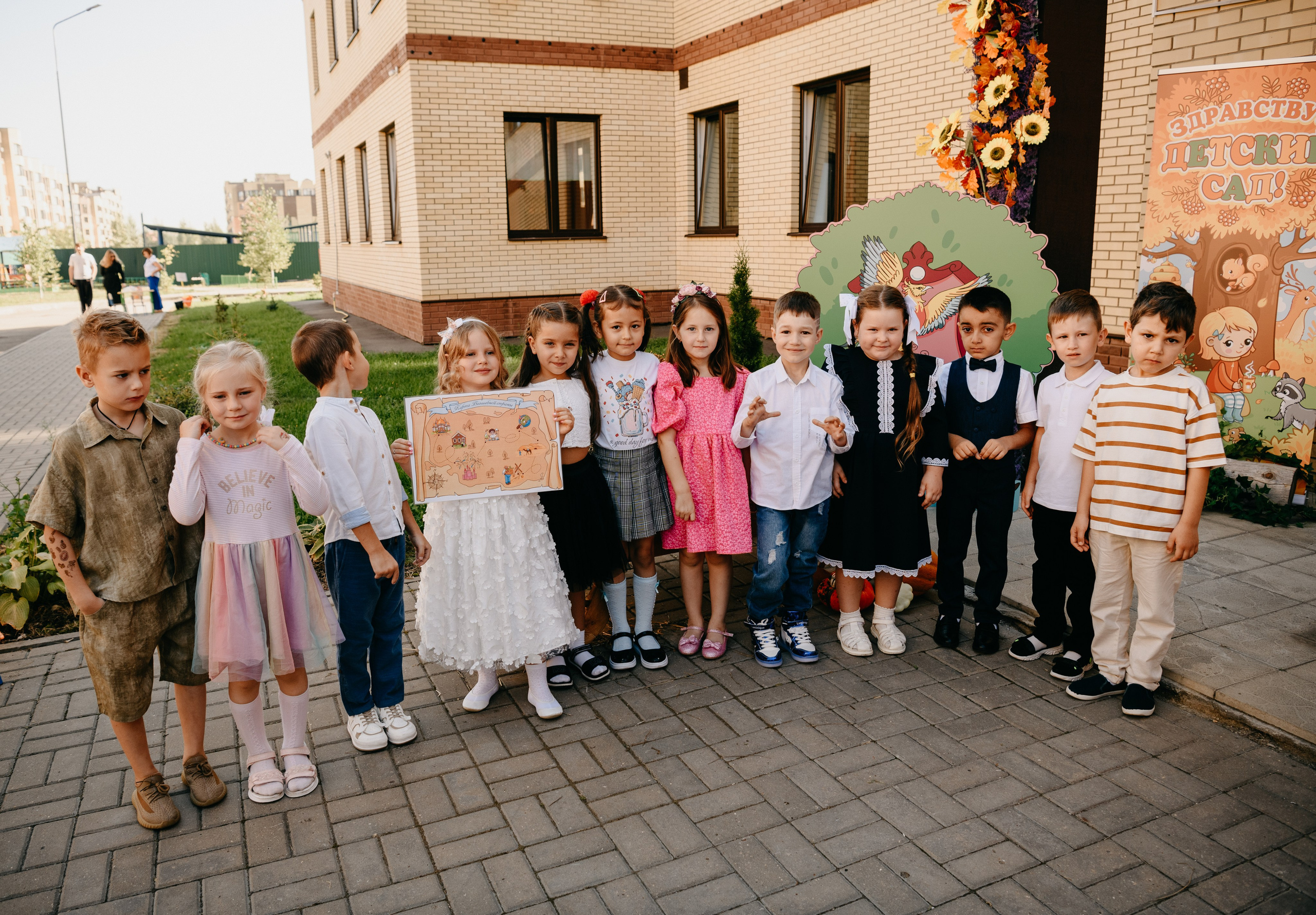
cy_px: 448
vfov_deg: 52.2
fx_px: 934
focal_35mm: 25
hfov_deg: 70.3
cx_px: 616
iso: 125
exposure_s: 1/320
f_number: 4
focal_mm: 24
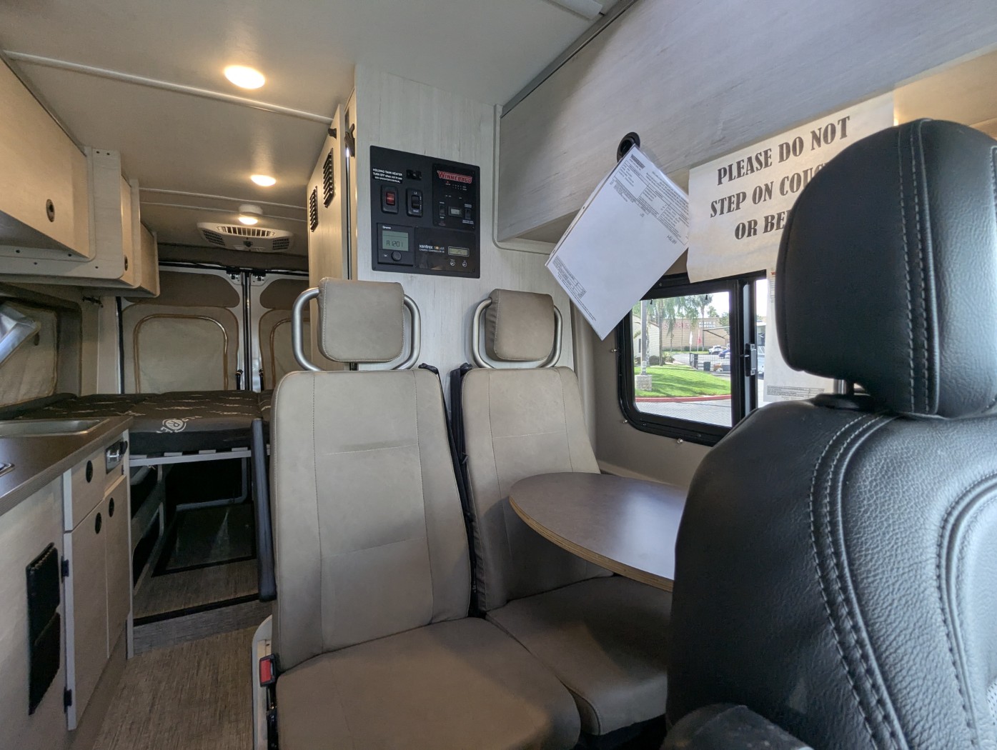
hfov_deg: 94.4
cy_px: 375
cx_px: 498
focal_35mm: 16
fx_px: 461
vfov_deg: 78.2
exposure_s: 1/125
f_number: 2.2
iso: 143
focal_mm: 2.35
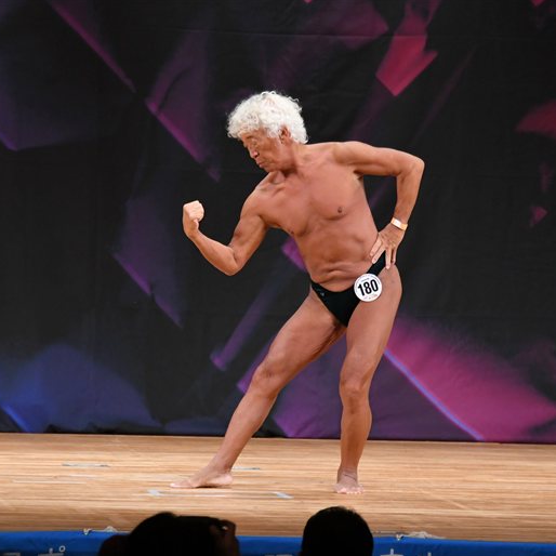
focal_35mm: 346
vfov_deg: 5.1
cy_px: 278
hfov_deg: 5.1
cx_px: 281
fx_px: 6288
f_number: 5.6
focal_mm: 180
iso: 3200
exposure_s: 1/400
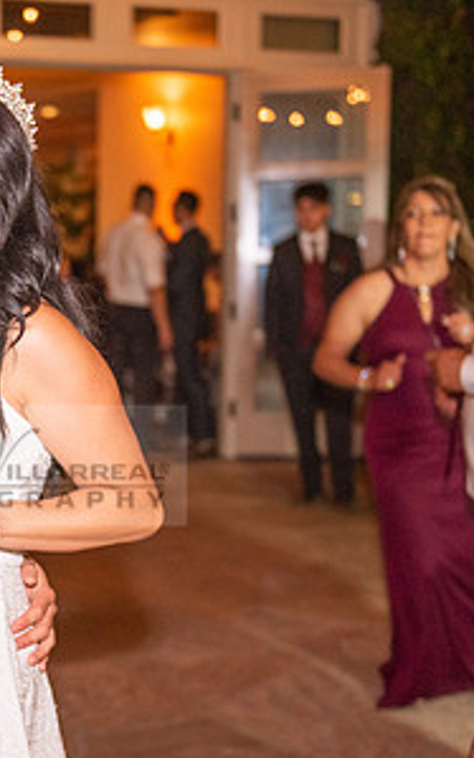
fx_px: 1632
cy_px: 465
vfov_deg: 26.1
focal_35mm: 79
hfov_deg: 16.1
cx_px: -28
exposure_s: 1/125
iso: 1250
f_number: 2.8
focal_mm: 40
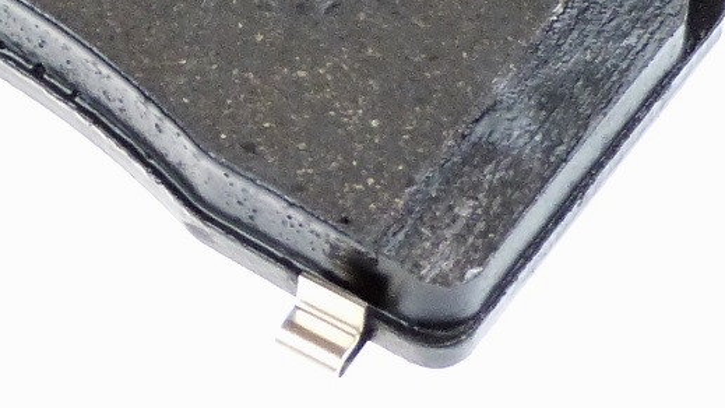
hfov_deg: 6.0
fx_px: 6786
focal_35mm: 353
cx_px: -468
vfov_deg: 3.4
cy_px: -462
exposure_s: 1/125
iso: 320
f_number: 3.4
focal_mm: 15.1
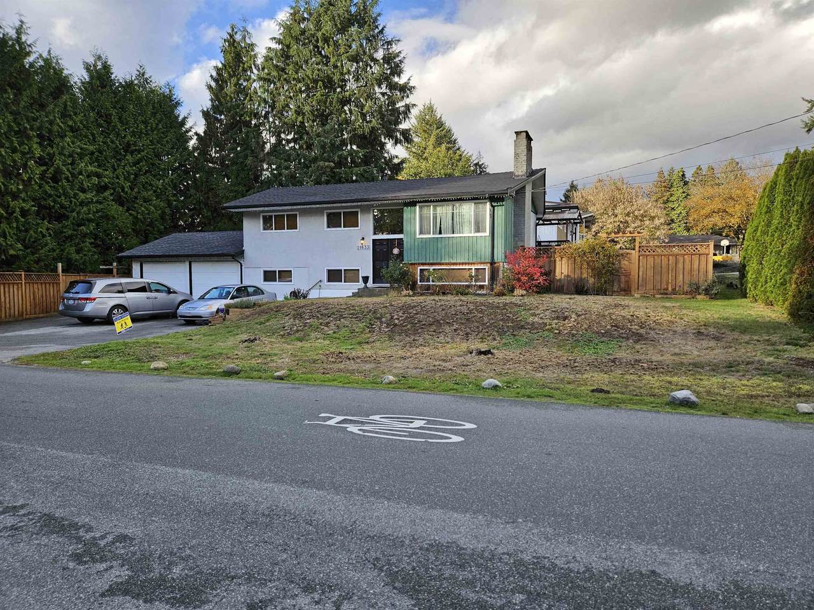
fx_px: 541
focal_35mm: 23
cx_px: 407
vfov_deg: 58.9
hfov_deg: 73.9
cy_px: 305
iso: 50
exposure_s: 1/1102
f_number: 1.8
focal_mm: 5.4
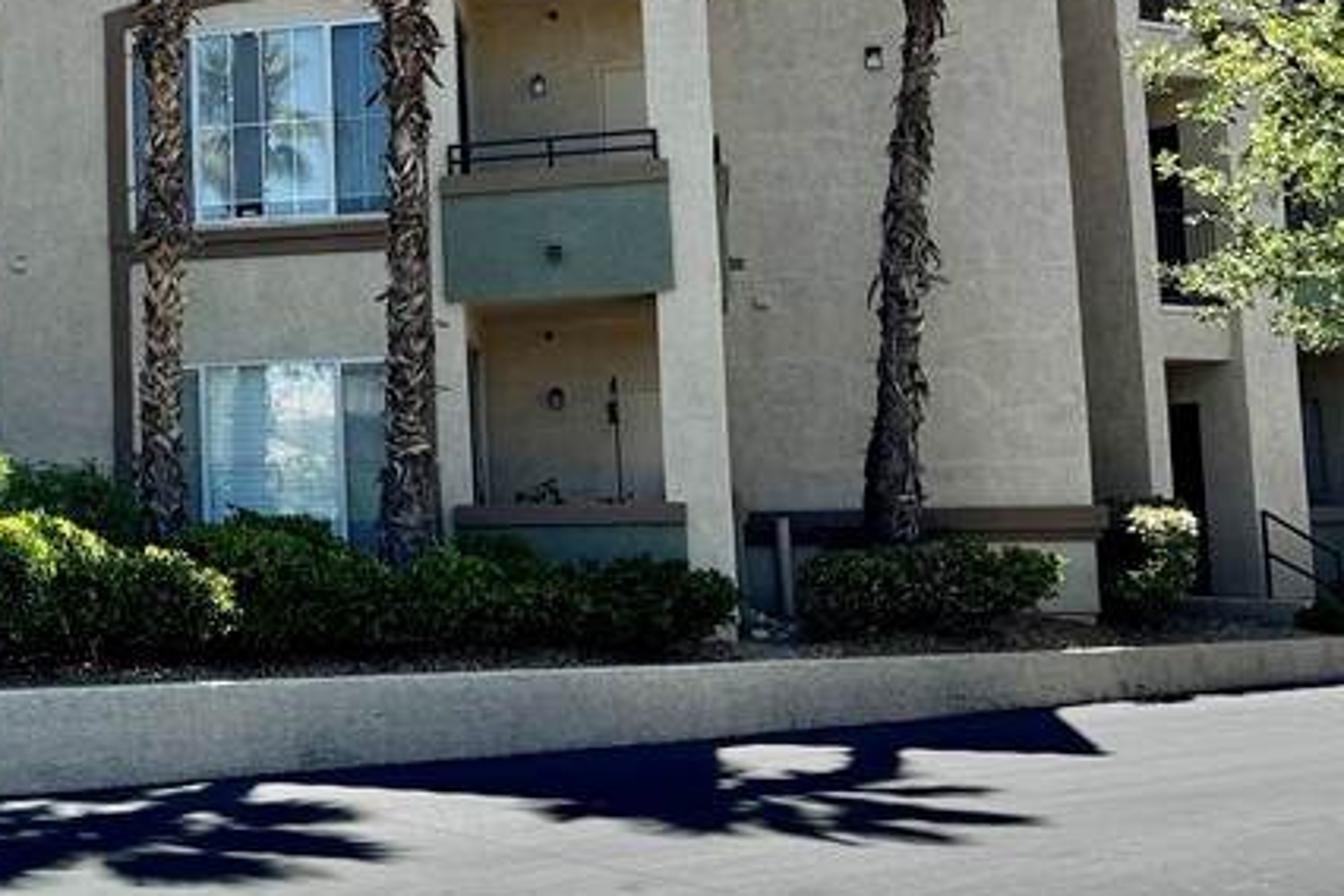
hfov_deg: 29.9
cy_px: 306
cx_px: -145
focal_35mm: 60
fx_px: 2240
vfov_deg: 22.5
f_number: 1.78
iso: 80
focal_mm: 6.76
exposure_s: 1/2506
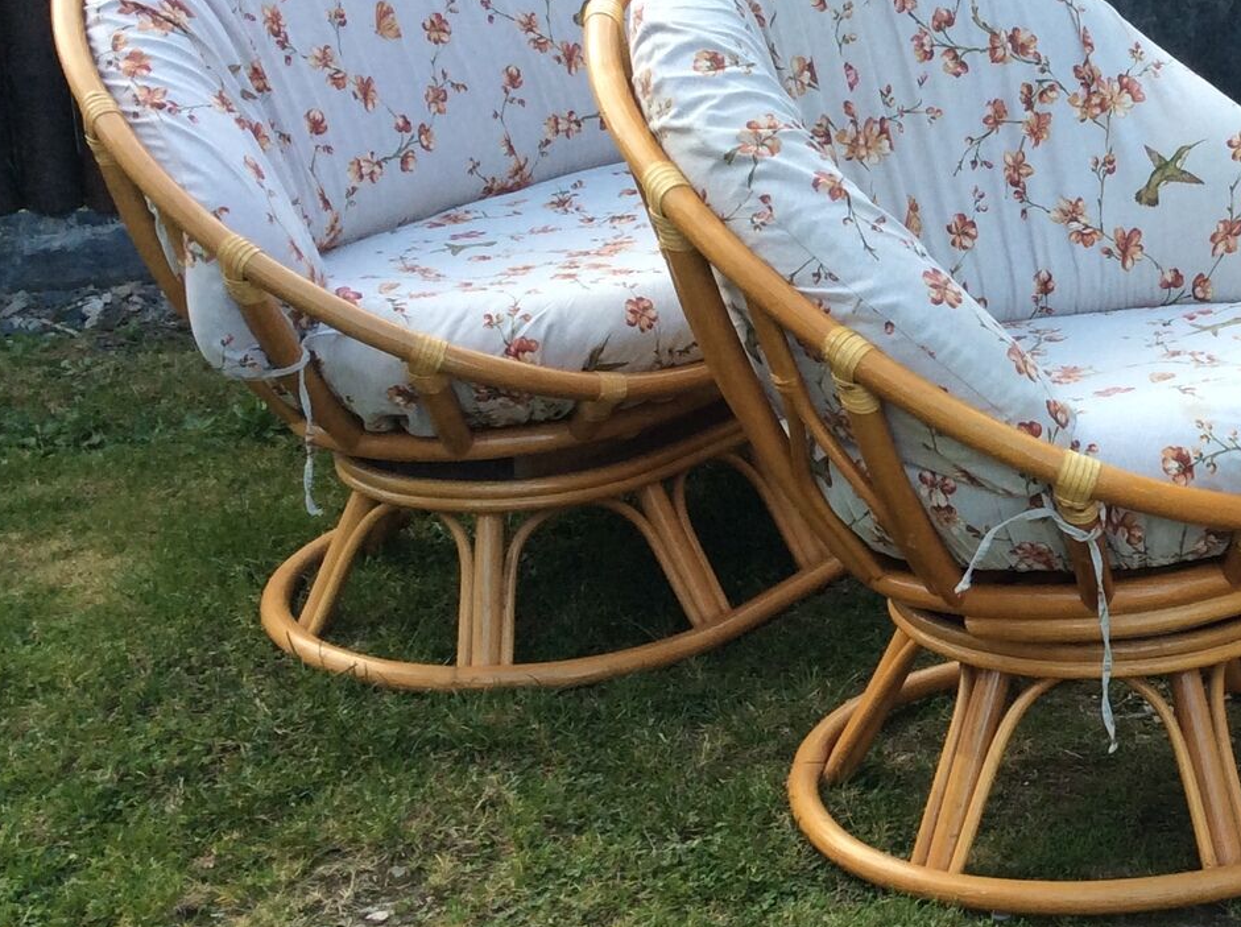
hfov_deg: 27.3
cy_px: 429
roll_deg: -0.6
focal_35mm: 68
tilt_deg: -19.1
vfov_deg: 21.6
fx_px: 2434
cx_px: 1179
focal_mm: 3.3
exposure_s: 1/144
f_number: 2.4
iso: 32
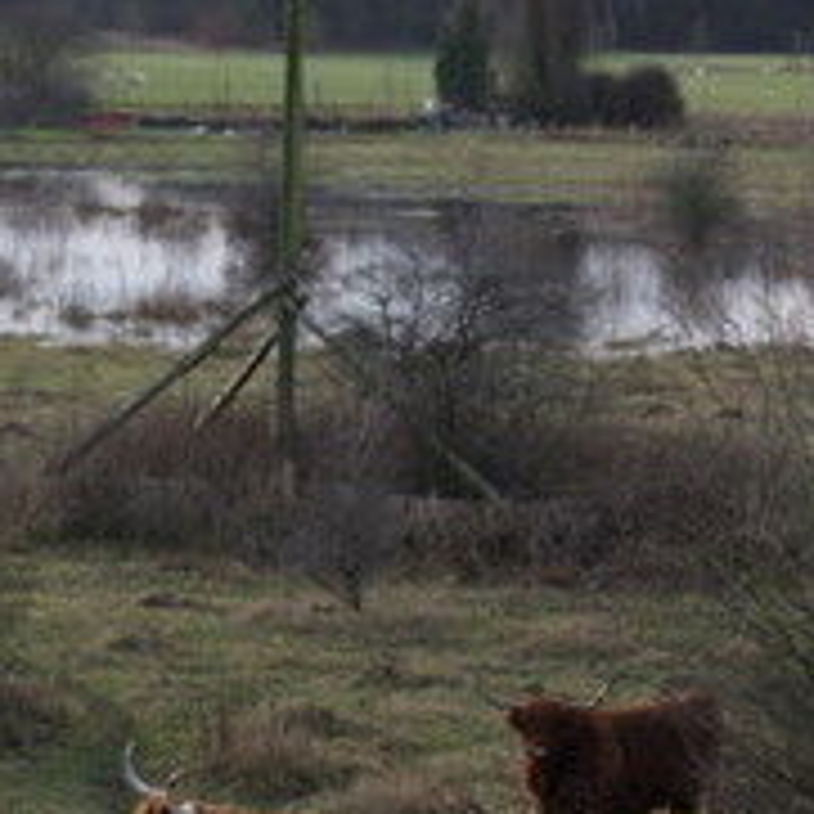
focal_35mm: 141
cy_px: 720
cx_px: 286
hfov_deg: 12.4
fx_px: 3751
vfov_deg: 12.3
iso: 100
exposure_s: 1/80
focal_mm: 40
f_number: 6.3
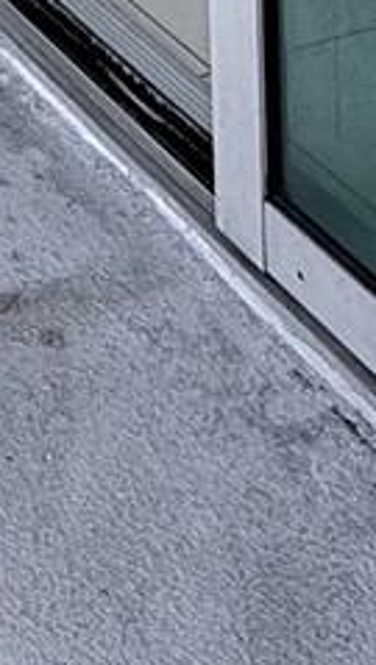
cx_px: -248
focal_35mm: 102
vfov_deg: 14.6
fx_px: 1802
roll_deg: +2.8
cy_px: -876
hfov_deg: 11.3
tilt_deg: -0.5
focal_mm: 2.22
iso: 64
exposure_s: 1/359
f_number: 2.2
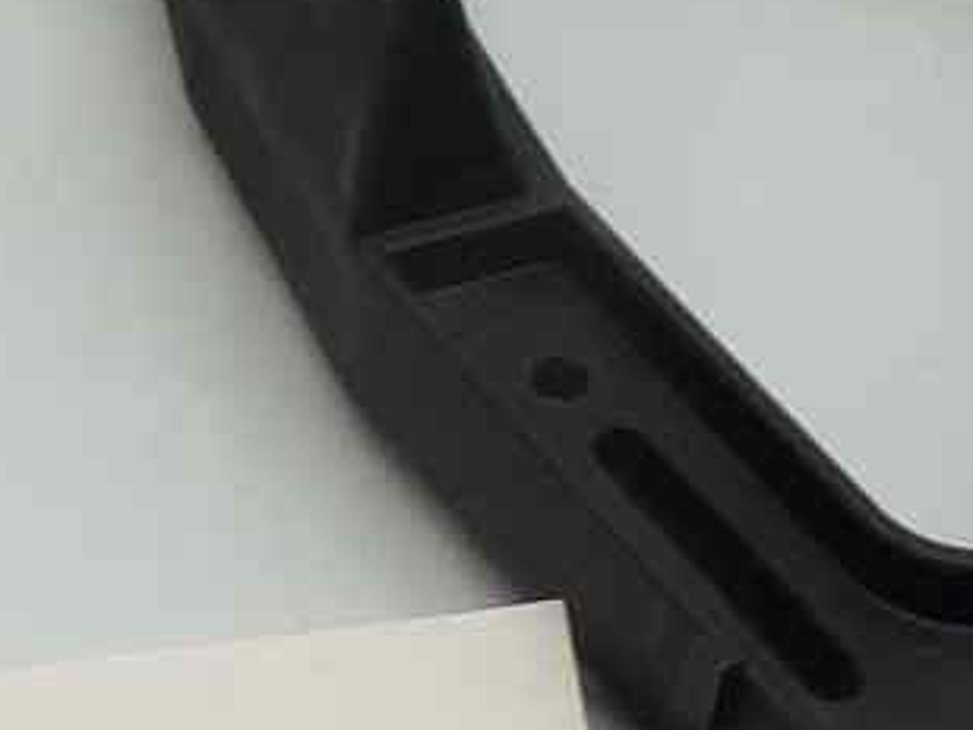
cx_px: -70
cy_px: -22
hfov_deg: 11.7
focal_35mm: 166
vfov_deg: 8.9
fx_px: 4666
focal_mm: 4.1
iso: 100
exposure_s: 1/30
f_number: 3.3
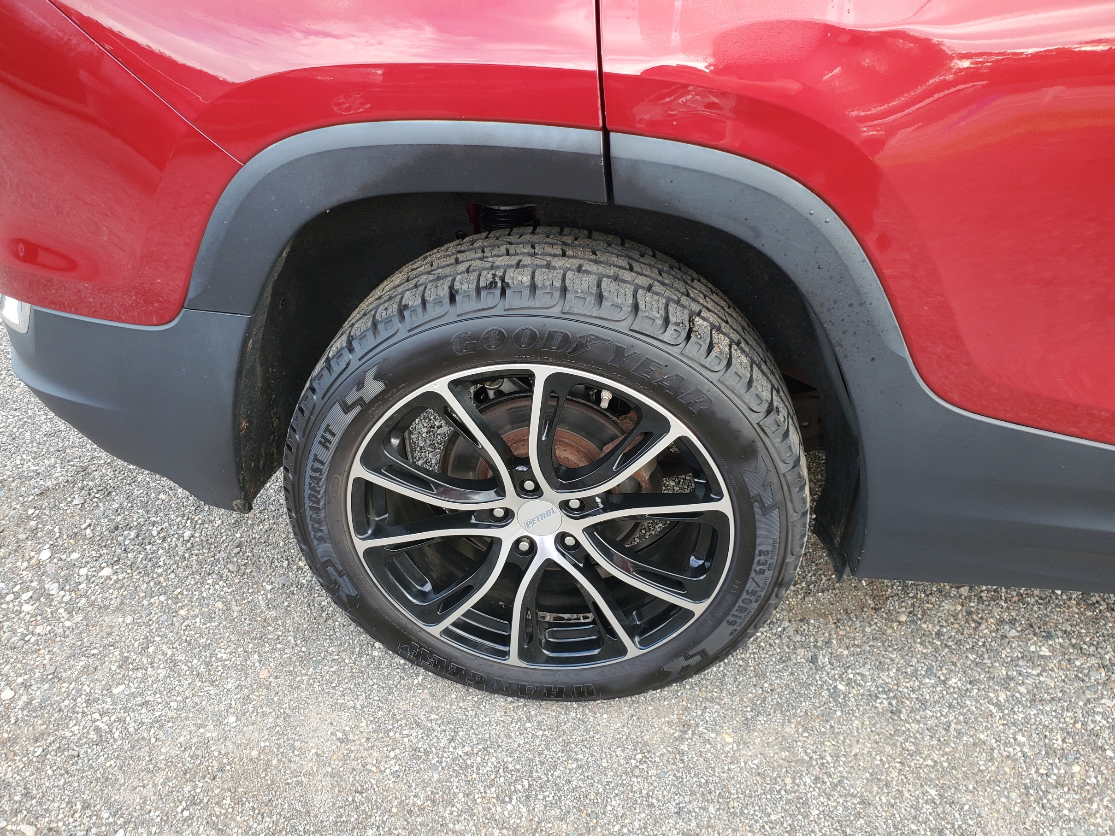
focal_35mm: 26
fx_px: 837
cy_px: 418
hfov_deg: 67.3
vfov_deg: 53.1
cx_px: 558
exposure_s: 1/120
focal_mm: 4.3
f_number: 2.4
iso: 100
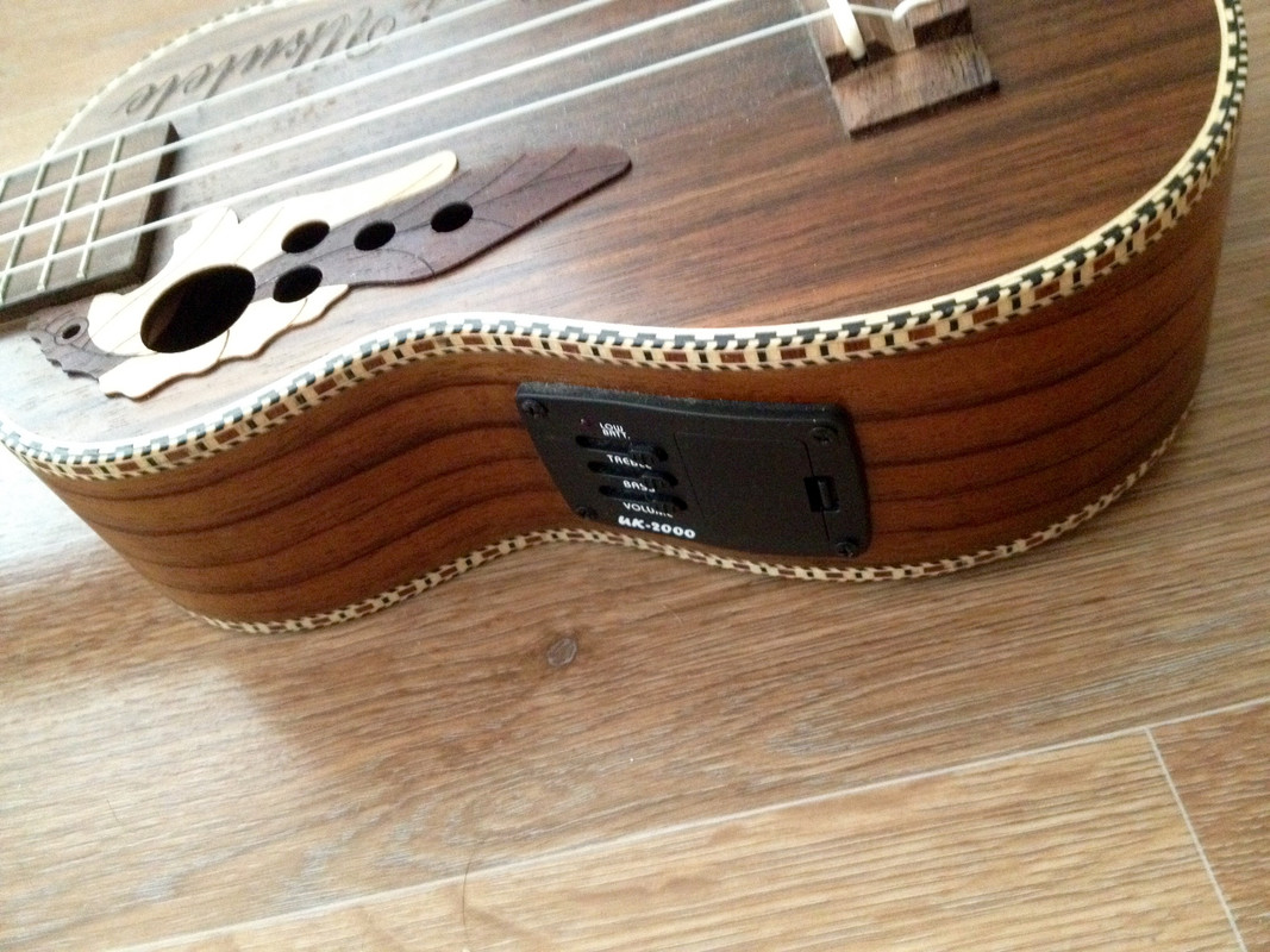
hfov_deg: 52.6
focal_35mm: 35
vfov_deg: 40.7
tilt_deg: -47.8
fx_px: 1284
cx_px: 635
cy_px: 476
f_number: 2.4
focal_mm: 4.28
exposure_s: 1/15
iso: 640
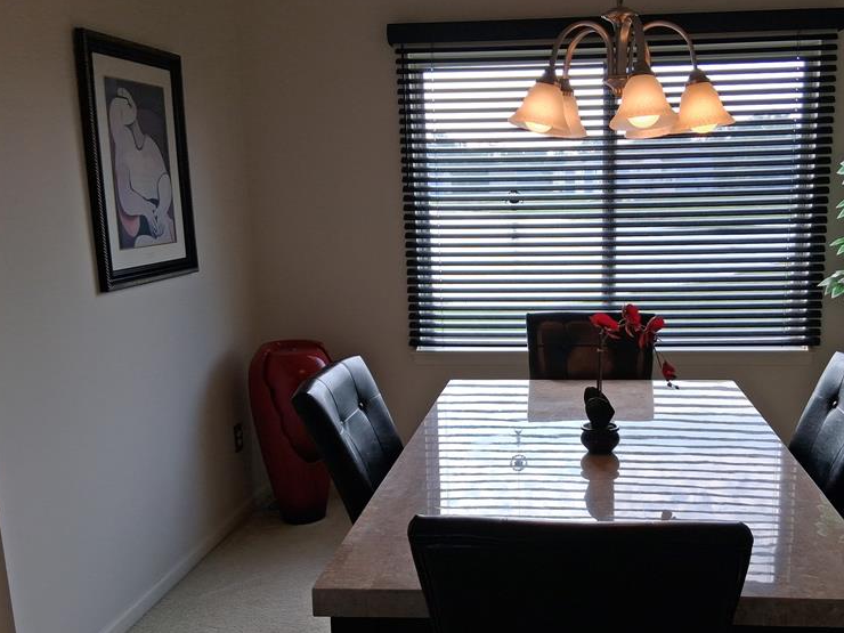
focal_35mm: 36
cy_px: 371
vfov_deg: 39.5
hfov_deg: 50.9
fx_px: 878
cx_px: 517
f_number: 1.8
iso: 25
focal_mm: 3.98
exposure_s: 1/120
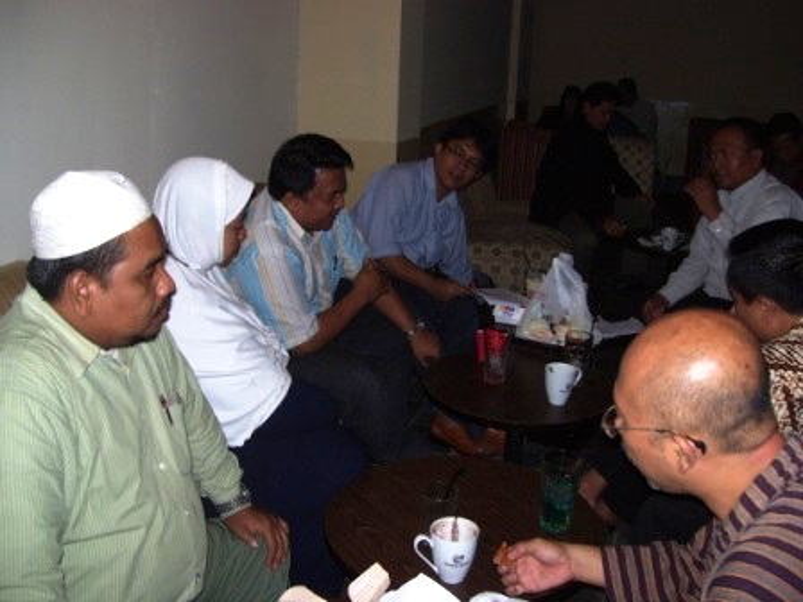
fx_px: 835
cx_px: 402
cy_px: 301
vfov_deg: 39.7
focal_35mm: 36
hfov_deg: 51.4
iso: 80
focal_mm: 6
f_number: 2.7
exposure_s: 1/60
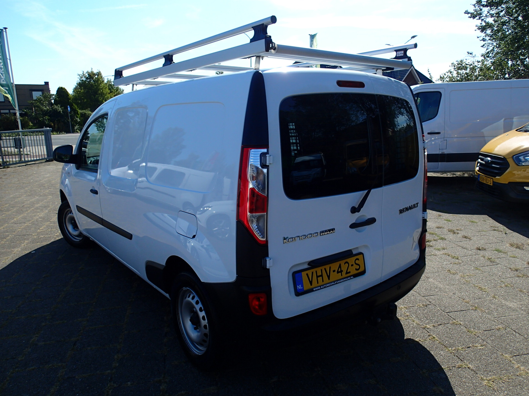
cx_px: 264
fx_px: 382
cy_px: 198
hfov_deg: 69.4
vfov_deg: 54.9
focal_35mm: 25
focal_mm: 4.5
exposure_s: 1/200
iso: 100
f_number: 8
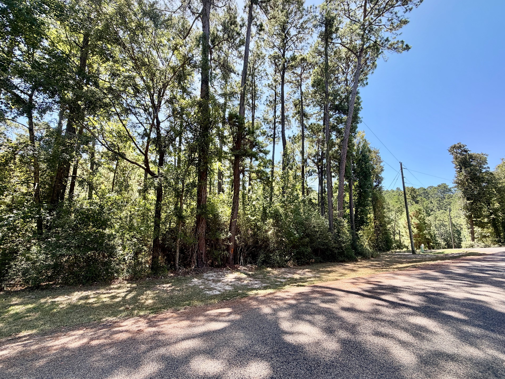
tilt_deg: +9.2
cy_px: 188
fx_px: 219
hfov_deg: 98.1
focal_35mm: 15
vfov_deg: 81.8
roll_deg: -1.3
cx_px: 243
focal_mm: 2.22
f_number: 2.2
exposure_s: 1/413
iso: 50
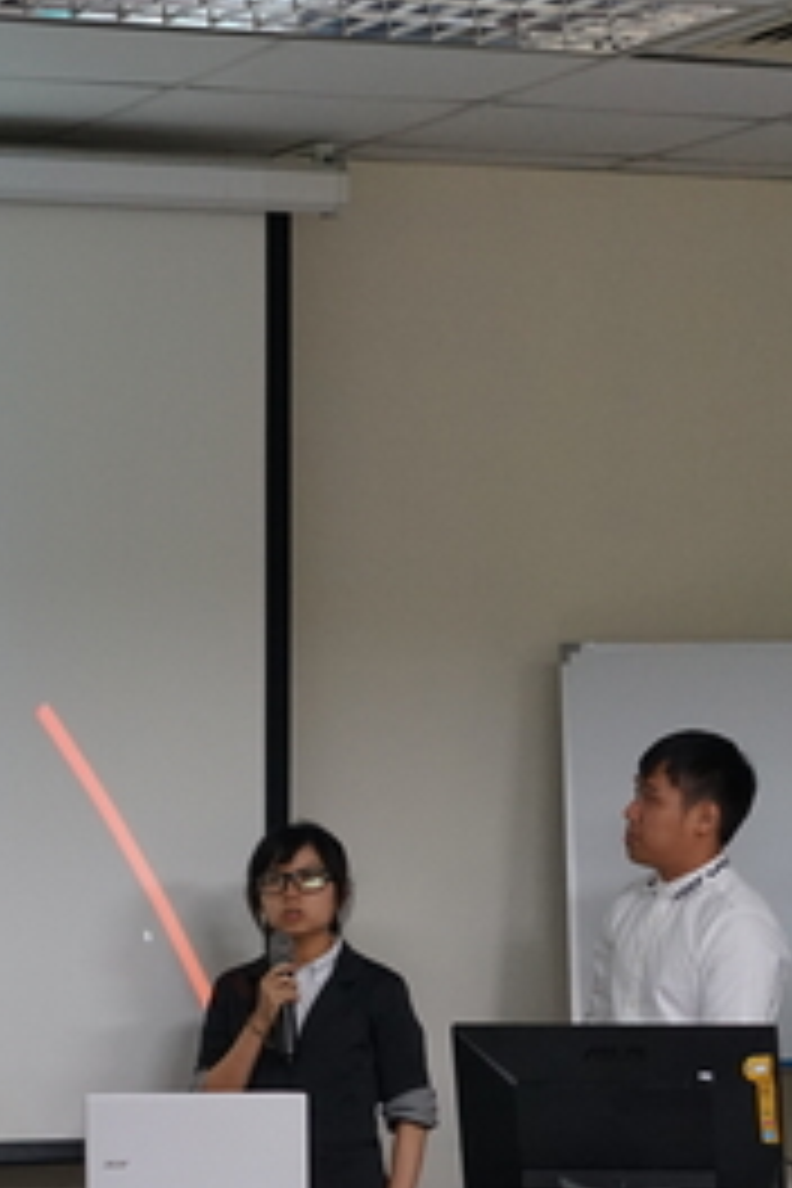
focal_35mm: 146
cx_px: 360
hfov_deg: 9.4
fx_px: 4818
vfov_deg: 14.0
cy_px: 1001
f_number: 3.5
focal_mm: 55
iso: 1600
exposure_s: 1/160
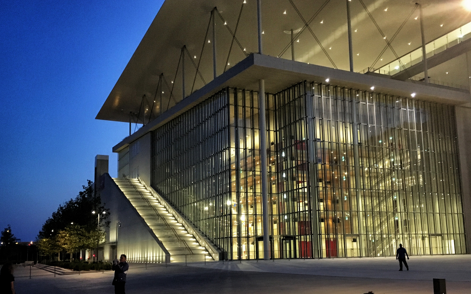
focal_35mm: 35
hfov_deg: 55.3
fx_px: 449
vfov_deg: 36.1
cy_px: 184
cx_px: 247
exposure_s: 1/17
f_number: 2.2
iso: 320
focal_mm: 4.15
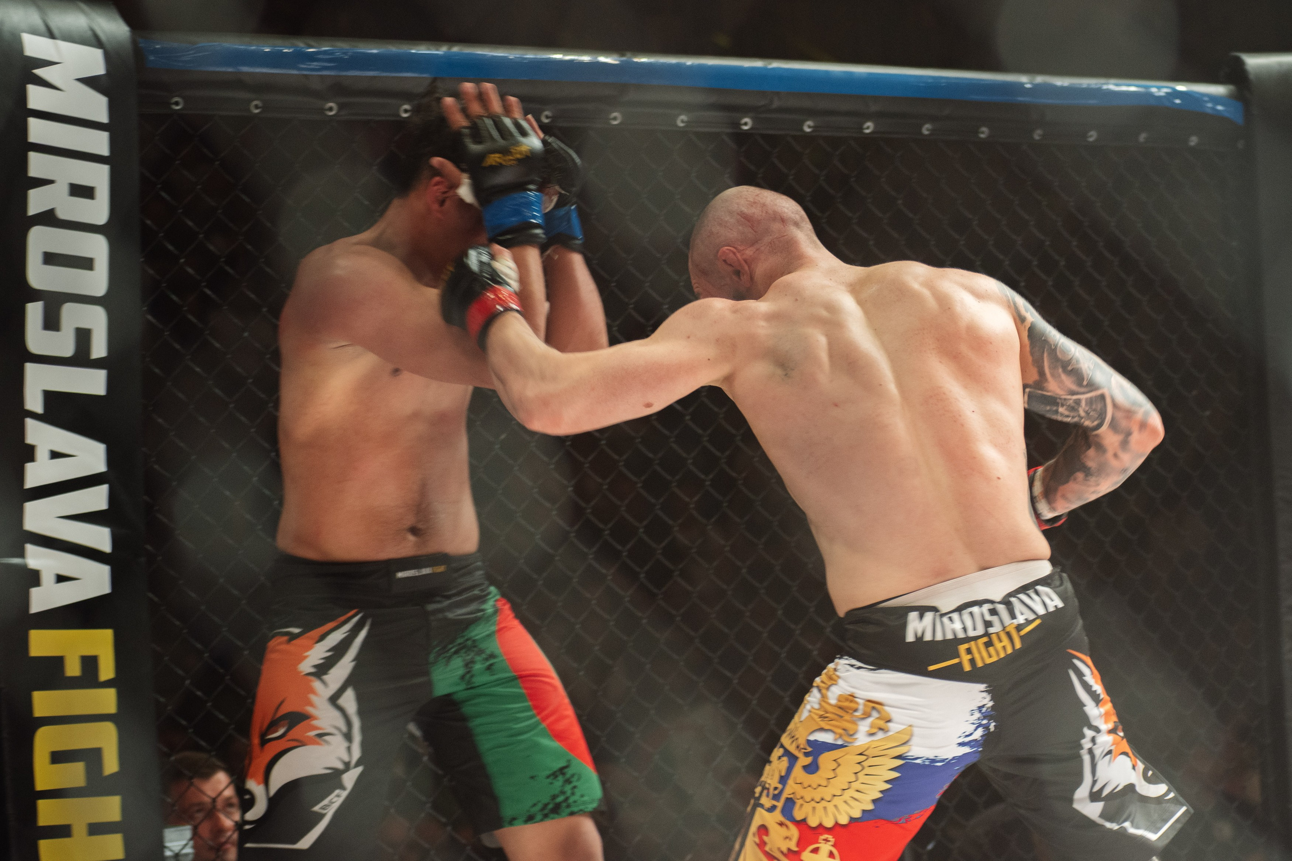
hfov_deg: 23.1
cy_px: 388
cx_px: 710
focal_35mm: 88
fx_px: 3158
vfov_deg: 15.5
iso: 1100
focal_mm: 80
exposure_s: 1/320
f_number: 4
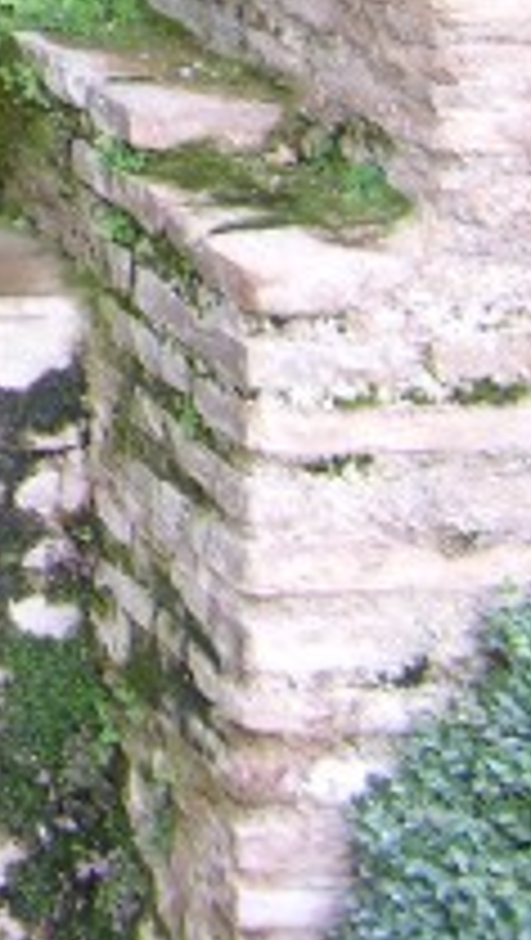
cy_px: -625
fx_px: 3494
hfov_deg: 8.0
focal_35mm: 140
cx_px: -738
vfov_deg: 14.0
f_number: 2.8
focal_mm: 8.9
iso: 50
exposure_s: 1/20.2
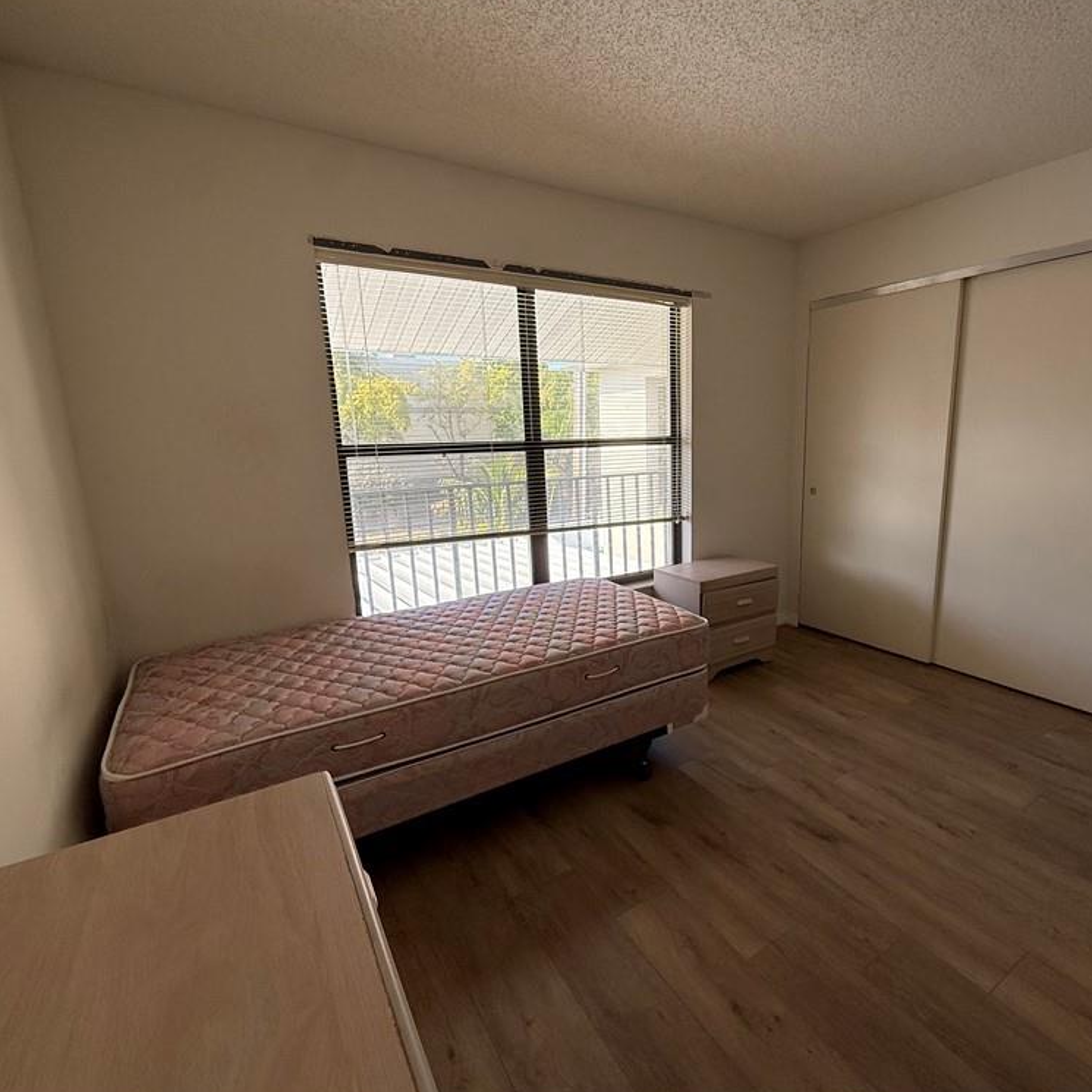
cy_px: 547
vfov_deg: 84.0
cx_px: 632
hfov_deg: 83.3
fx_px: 607
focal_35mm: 17
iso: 64
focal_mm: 2.22
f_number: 2.2
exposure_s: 1/265
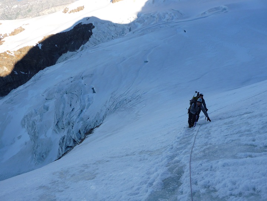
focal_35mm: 30
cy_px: 100
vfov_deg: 46.8
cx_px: 134
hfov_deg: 60.0
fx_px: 231
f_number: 3.4
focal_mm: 5
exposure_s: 1/500
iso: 100
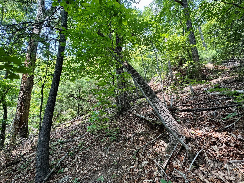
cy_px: 92
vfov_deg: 85.7
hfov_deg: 102.1
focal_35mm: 14
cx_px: 122
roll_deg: -1.1
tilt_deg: +16.5
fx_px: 99
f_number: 2.2
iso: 50
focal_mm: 2.22
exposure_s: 1/99
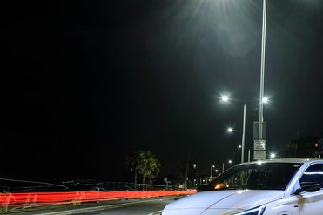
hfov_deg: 23.5
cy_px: 133
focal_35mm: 85
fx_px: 762
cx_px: 266
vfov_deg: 16.0
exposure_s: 8
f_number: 7.1
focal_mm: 45
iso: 100
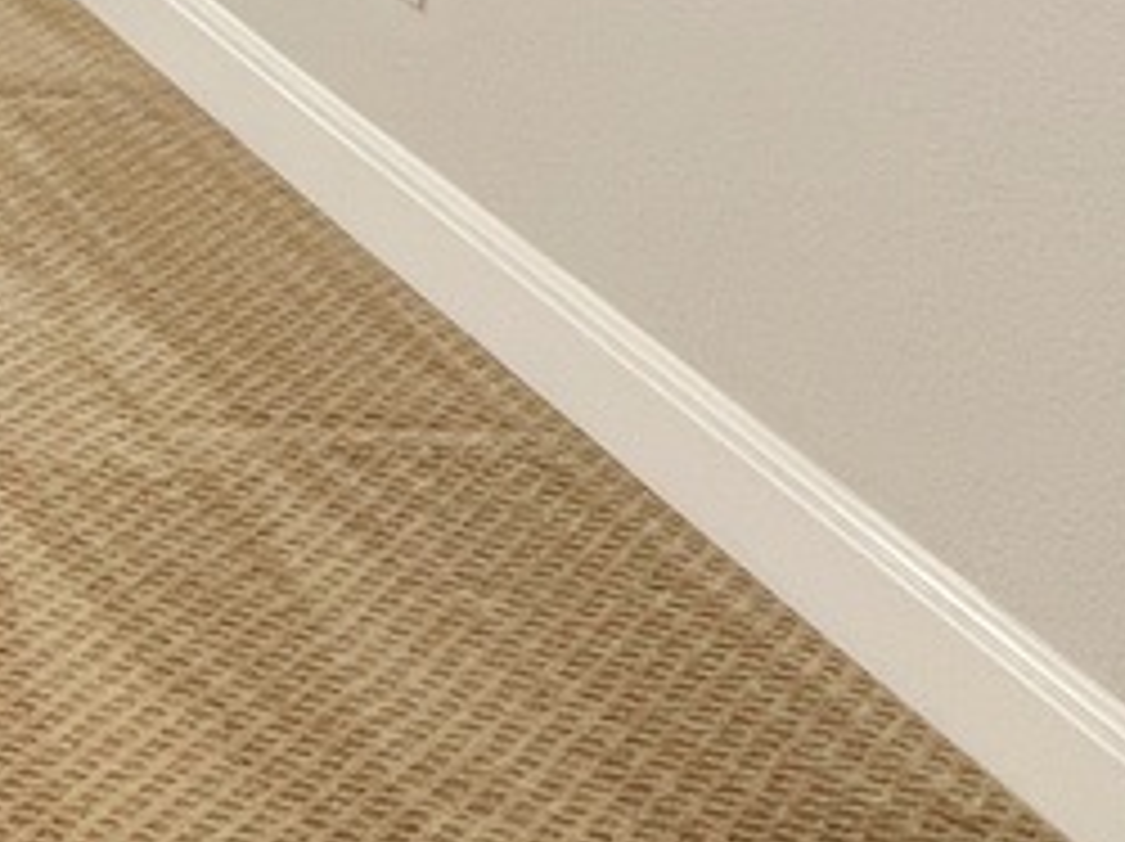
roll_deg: -1.0
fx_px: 2435
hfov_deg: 16.8
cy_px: -378
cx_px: -1300
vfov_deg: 17.8
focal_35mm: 75
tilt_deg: -16.7
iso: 125
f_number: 1.8
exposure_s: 1/60
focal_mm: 1.57
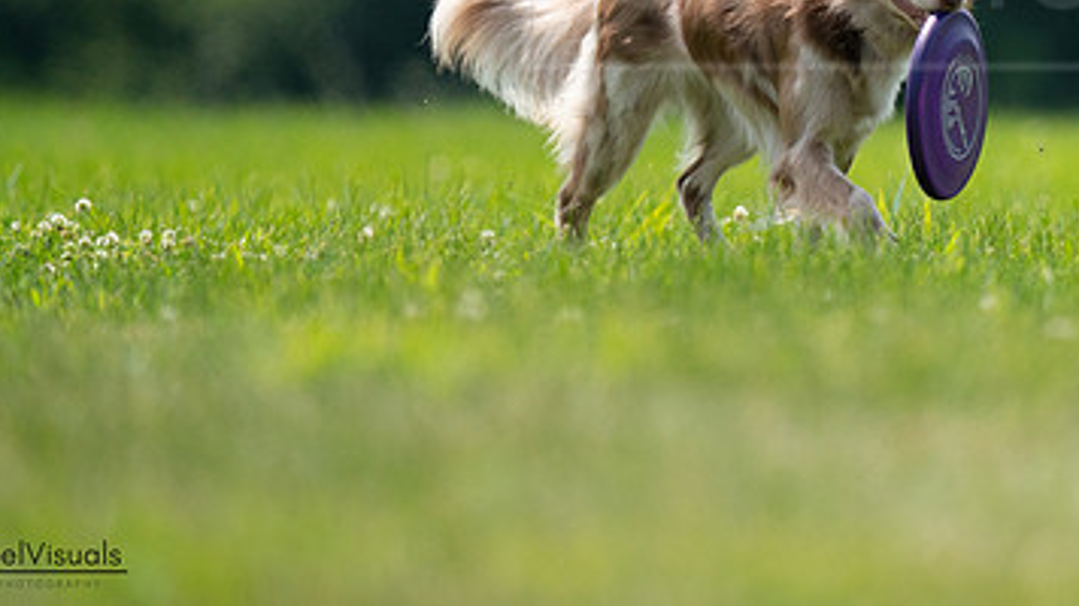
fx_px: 29260
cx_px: 812
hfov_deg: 2.1
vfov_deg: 1.2
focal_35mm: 1023
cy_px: 23
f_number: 6.3
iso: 1600
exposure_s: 1/4000
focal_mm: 600
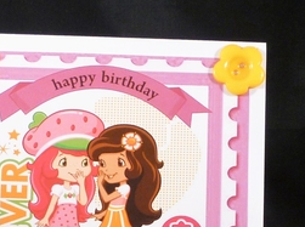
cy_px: 193
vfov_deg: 27.2
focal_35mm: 52
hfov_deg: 36.8
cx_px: 179
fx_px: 457
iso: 125
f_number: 3.3
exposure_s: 1/30
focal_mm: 5.2
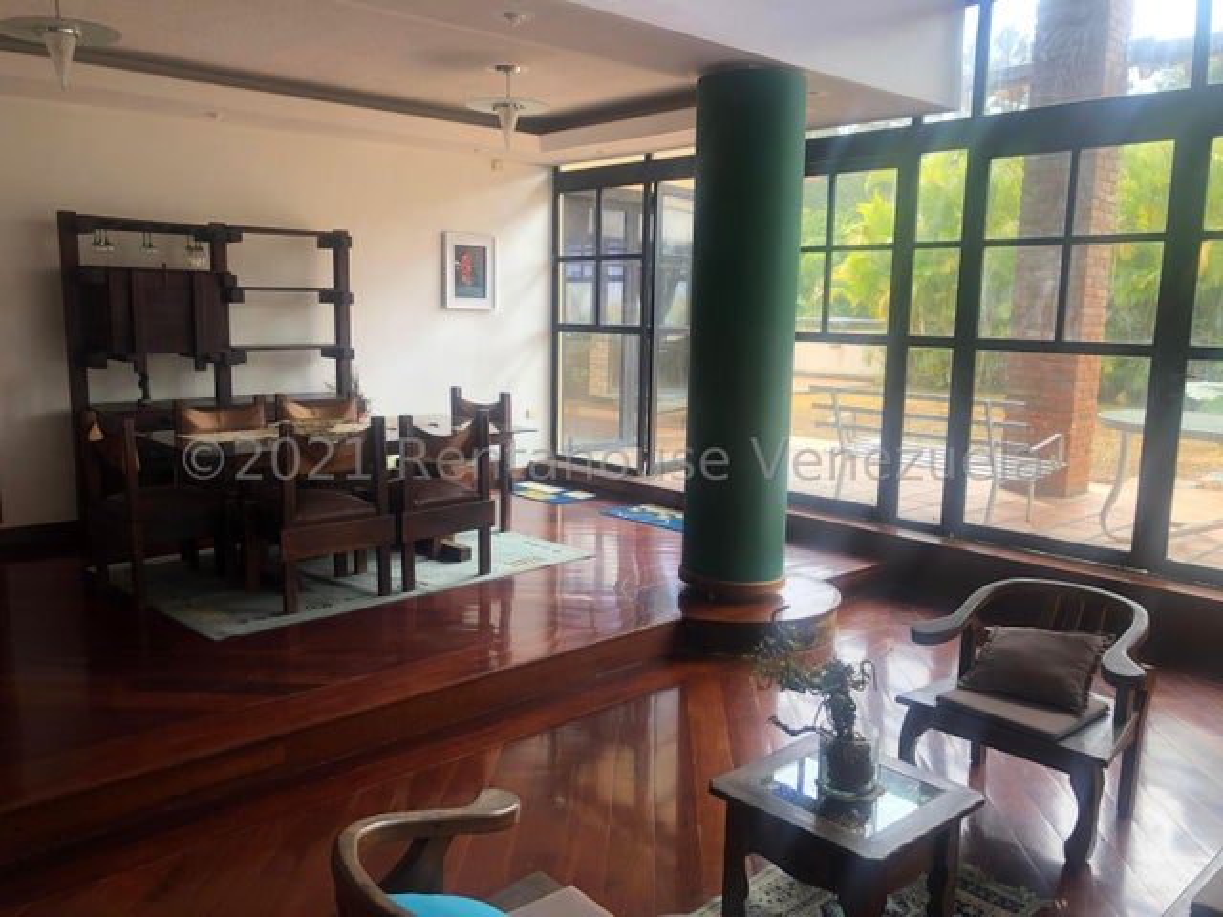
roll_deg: -1.3
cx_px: 612
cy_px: 458
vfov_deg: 49.7
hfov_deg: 63.4
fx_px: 989
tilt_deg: -8.7
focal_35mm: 28
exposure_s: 1/120
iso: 32
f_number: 1.8
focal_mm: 3.99
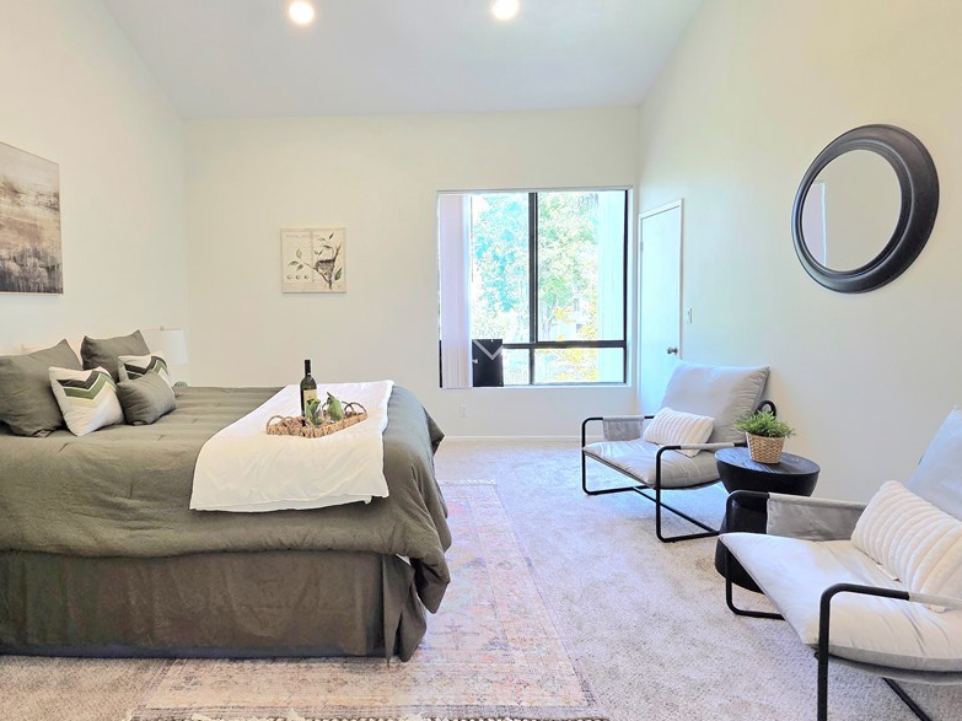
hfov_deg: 90.2
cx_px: 398
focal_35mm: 17
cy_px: 322
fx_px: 472
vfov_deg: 74.5
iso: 100
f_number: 2.2
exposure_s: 1/120
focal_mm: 2.2
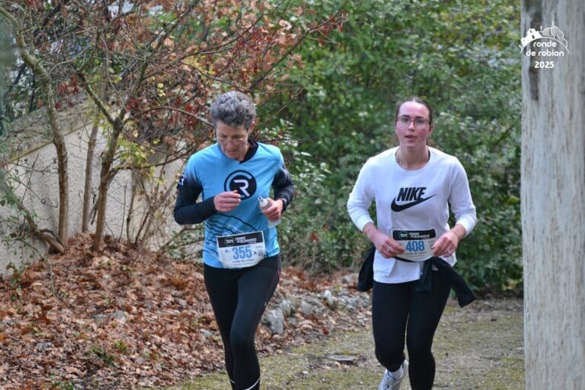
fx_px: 3672
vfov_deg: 6.1
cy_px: 195
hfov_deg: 9.1
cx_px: 292
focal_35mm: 226
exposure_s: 1/500
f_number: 5
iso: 2200
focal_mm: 150
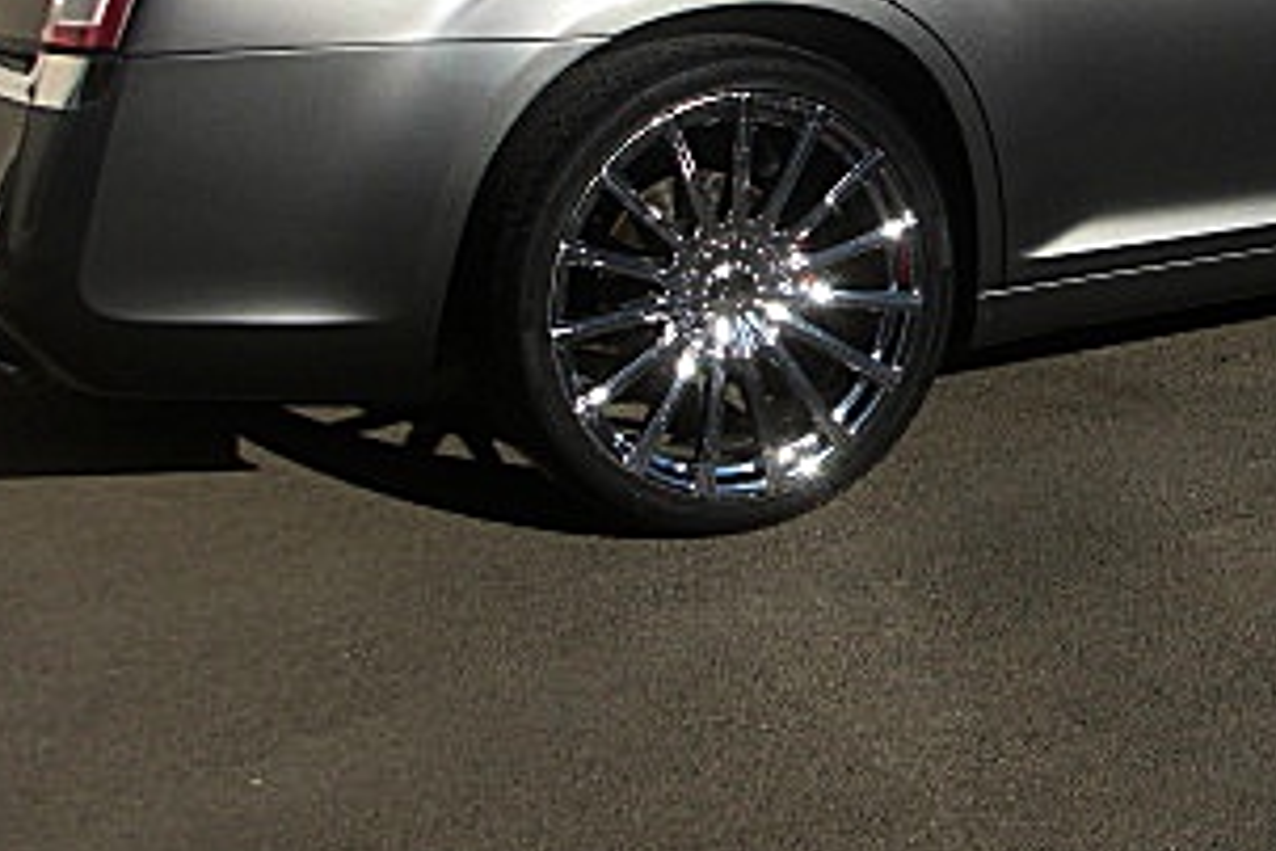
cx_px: 1086
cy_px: 97
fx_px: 2800
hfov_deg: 25.1
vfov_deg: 17.0
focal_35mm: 79
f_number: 7.9
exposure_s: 1/160
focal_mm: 6.3
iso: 50
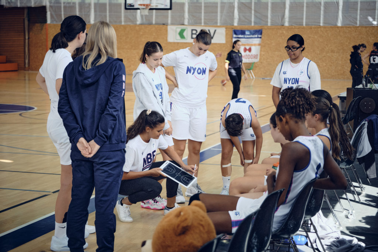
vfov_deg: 18.2
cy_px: 126
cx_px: 189
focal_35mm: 75
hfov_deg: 27.0
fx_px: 788
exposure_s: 1/680
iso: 800
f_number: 2.8
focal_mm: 50
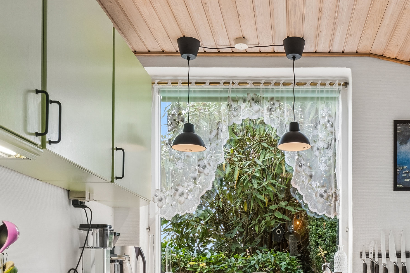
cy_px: 273
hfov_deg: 41.8
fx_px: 524
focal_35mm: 46
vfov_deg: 27.5
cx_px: 292
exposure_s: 1/8
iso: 200
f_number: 8
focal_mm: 15
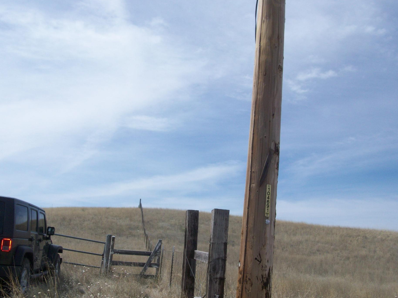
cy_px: 150
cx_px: 202
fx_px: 437
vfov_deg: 37.7
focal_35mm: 38
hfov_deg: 49.0
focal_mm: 5.7
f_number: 5.5
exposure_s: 1/515
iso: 64
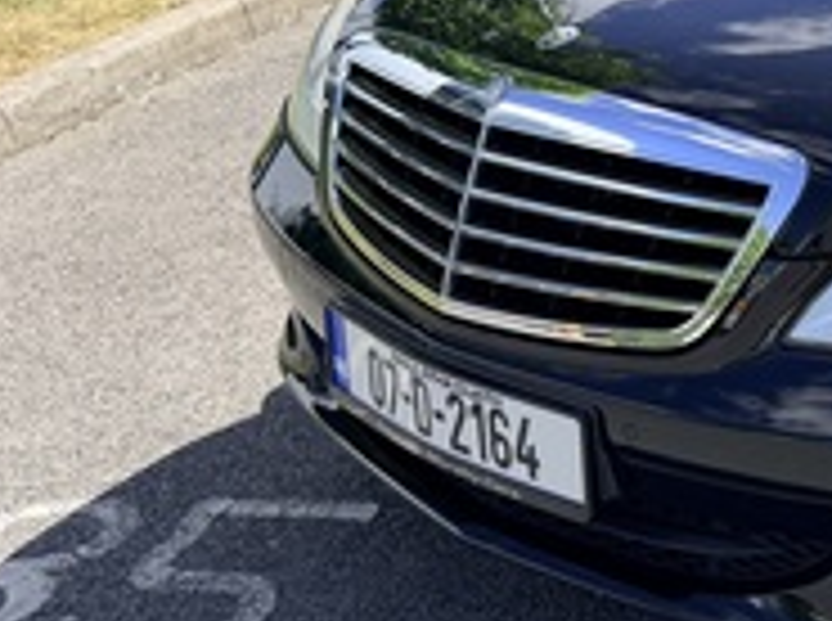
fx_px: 1871
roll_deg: -0.4
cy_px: 27
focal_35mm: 78
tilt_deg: -15.2
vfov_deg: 18.4
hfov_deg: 20.9
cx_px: 1277
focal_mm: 6.76
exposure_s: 1/3021
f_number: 1.78
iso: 100
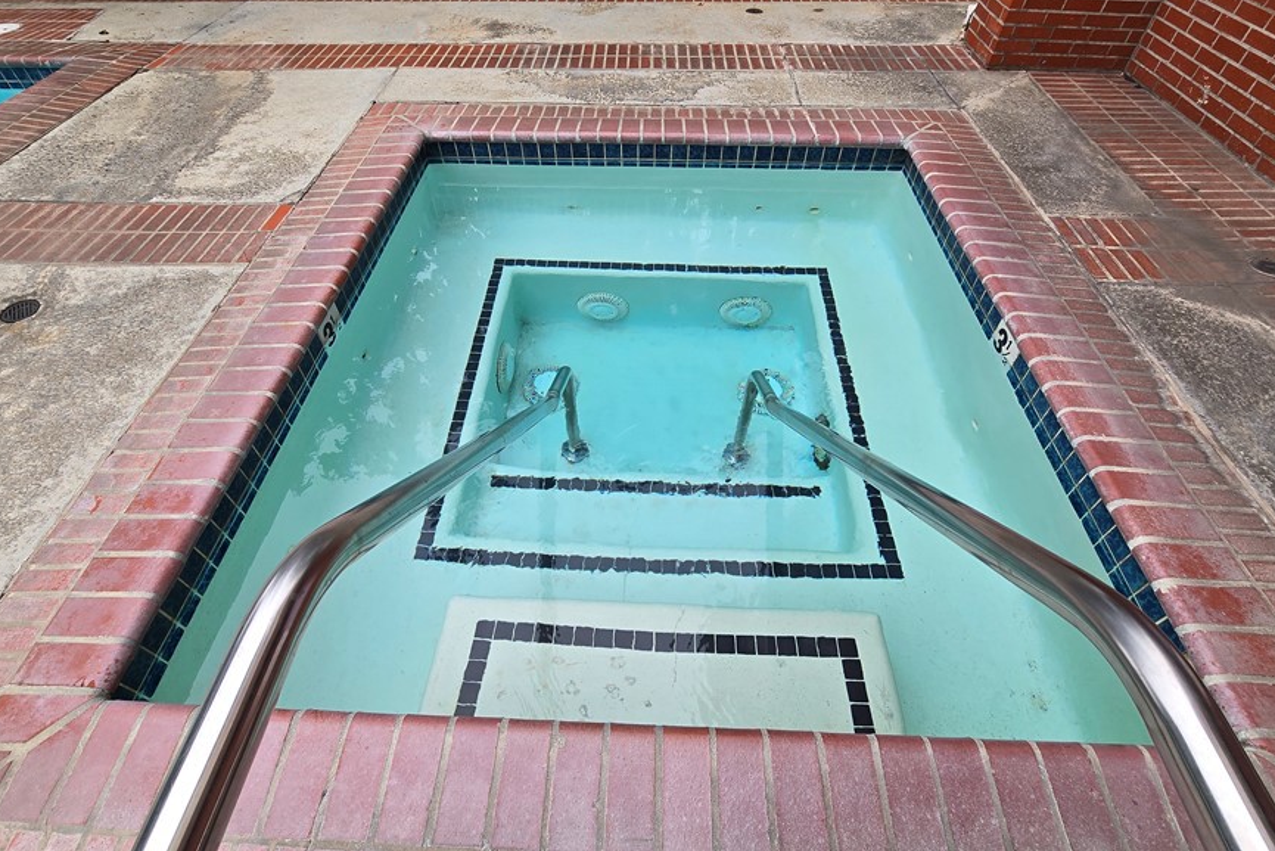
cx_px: 629
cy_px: 404
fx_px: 567
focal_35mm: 16
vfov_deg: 73.7
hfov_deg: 96.7
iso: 50
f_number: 2.2
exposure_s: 1/487
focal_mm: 2.2
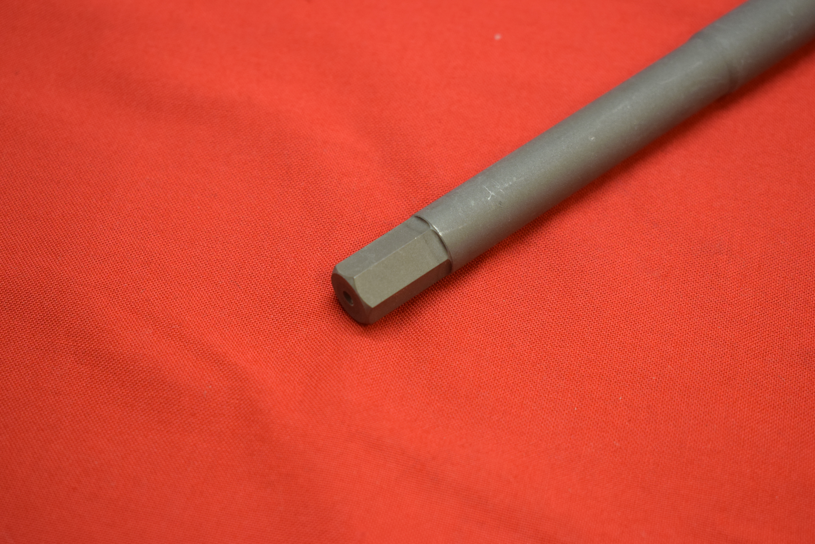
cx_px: 408
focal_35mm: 68
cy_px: 272
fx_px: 1528
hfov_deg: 29.9
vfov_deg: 20.2
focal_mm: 45
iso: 800
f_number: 5
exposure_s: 1/60
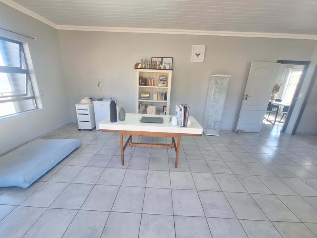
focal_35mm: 13
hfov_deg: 106.2
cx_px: 158
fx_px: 119
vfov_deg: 89.9
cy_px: 119
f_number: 2.2
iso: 50
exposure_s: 1/60
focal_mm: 1.74
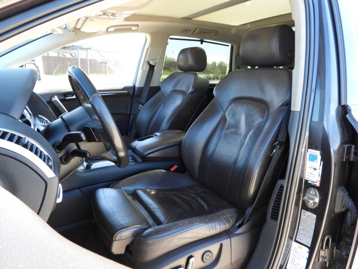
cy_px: 134
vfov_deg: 56.8
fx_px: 248
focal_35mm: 24
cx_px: 179
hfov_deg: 71.6
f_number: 2.8
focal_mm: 4.3
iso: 100
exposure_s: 1/50
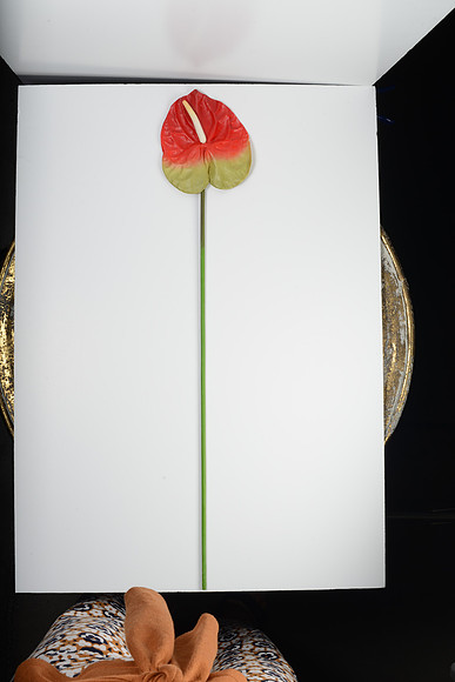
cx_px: 228
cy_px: 341
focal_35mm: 50
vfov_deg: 39.6
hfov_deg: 27.0
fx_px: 947
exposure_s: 1/250
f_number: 13
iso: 200
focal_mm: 50
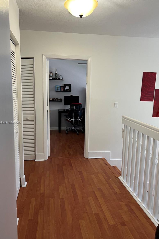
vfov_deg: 65.5
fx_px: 185
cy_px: 123
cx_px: 76
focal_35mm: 28
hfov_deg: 46.4
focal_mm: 5.7
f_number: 1.5
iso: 125
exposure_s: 1/60
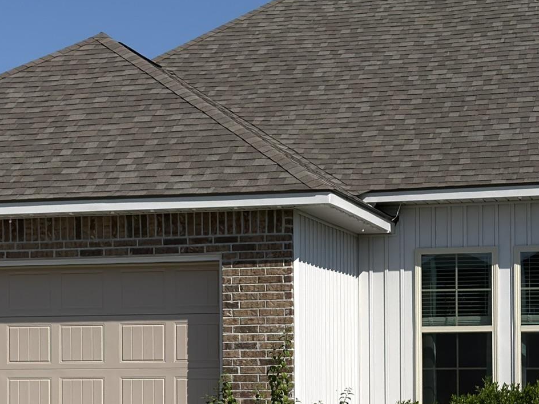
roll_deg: +0.0
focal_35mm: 102
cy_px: 345
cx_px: 253
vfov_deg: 14.4
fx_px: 1588
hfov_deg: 19.3
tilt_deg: -0.2
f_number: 1.78
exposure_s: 1/8929
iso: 64
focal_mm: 6.76
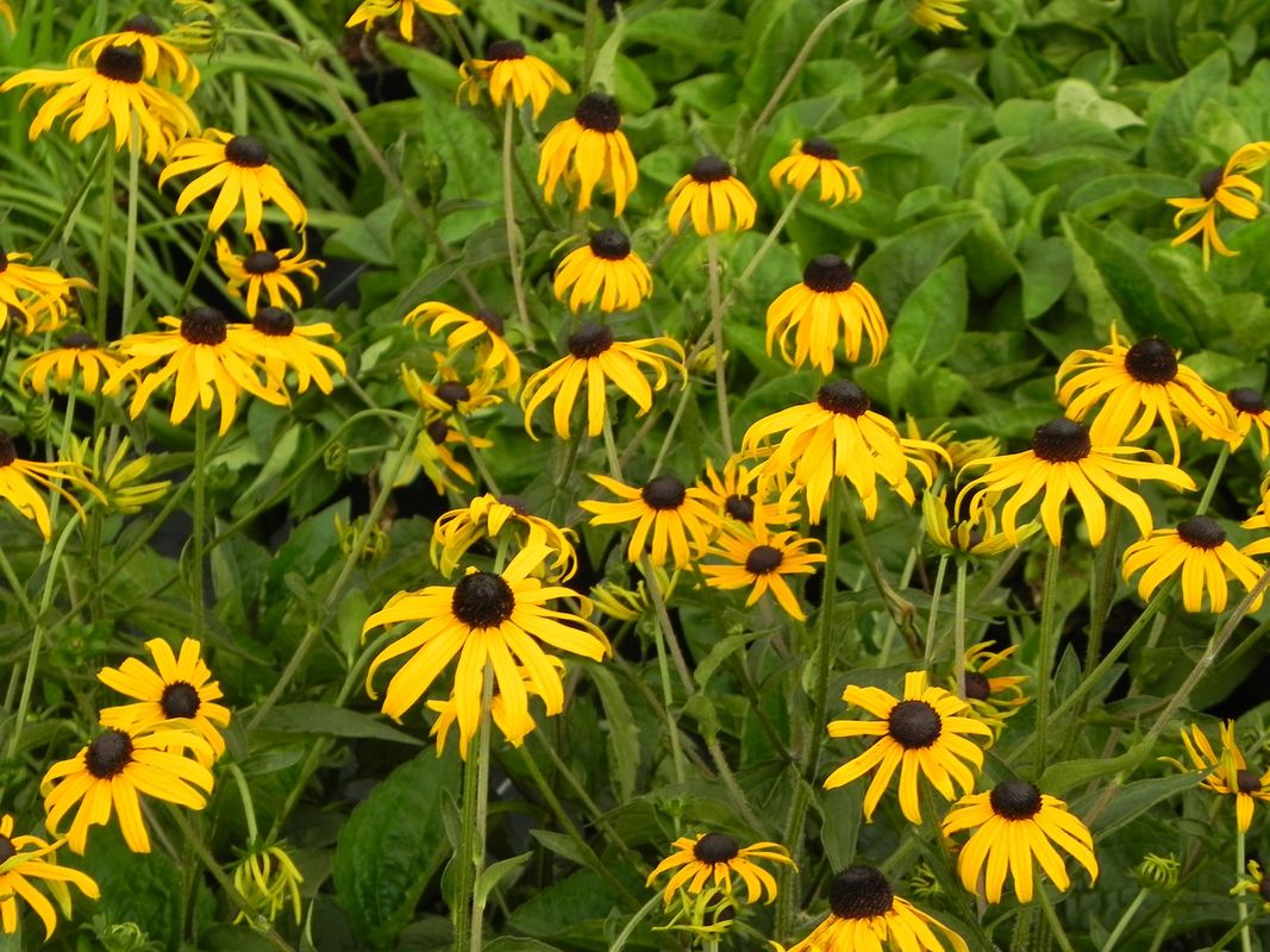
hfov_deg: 15.3
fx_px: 4732
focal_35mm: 129
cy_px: 476
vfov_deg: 11.5
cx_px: 635
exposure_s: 1/15
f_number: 4.5
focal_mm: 23
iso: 160
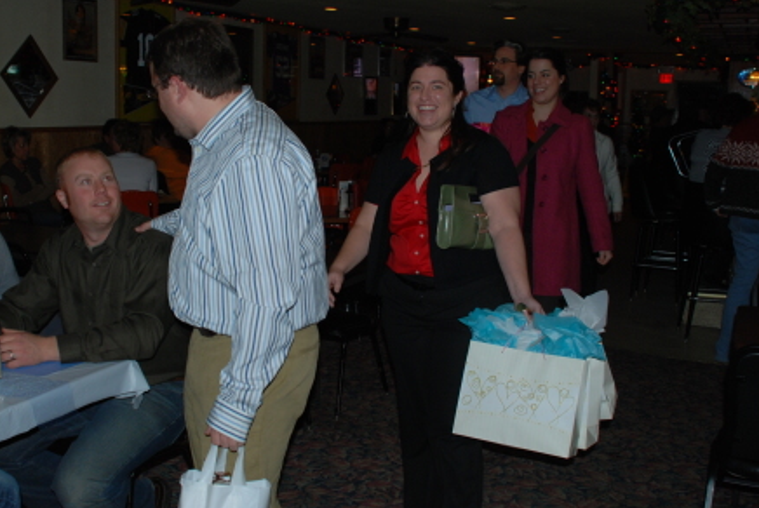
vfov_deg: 30.6
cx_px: 319
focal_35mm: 44
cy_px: 233
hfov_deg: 44.3
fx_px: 929
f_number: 3.8
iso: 200
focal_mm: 20
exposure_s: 1/60
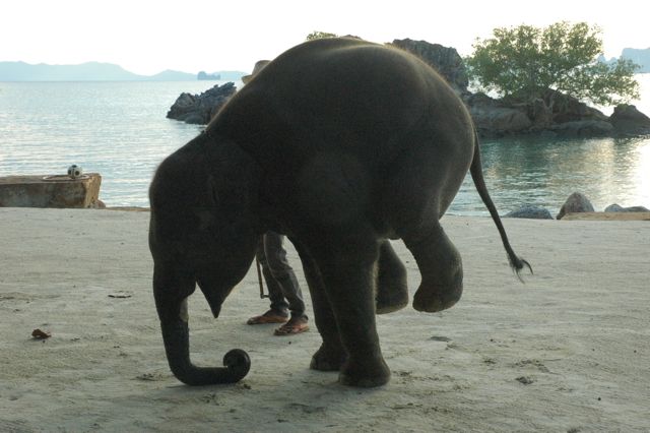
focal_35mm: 66
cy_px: 216
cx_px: 325
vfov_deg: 20.6
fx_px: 1191
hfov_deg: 30.5
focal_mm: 44
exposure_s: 1/320
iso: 1600
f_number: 11
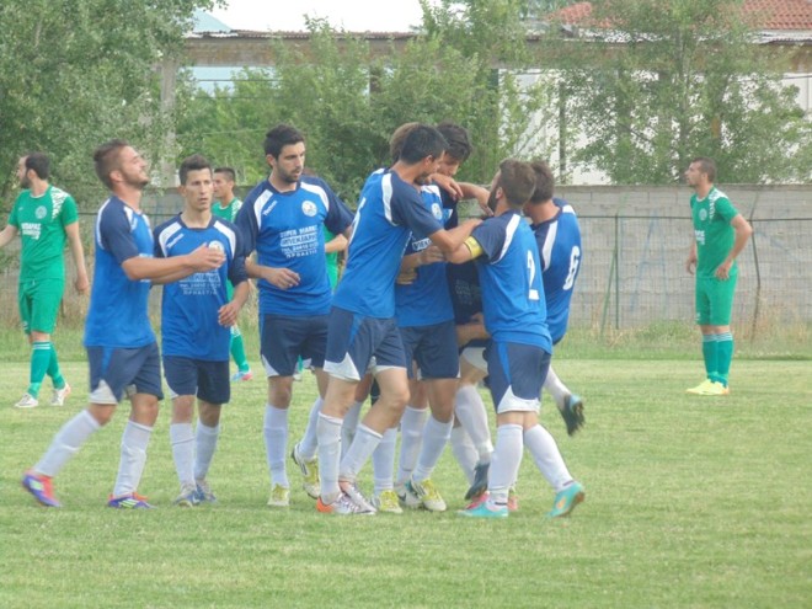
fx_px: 8398
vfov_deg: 4.2
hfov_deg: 5.5
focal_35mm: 358
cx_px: 406
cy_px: 304
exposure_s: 1/125
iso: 100
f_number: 6
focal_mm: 64.1
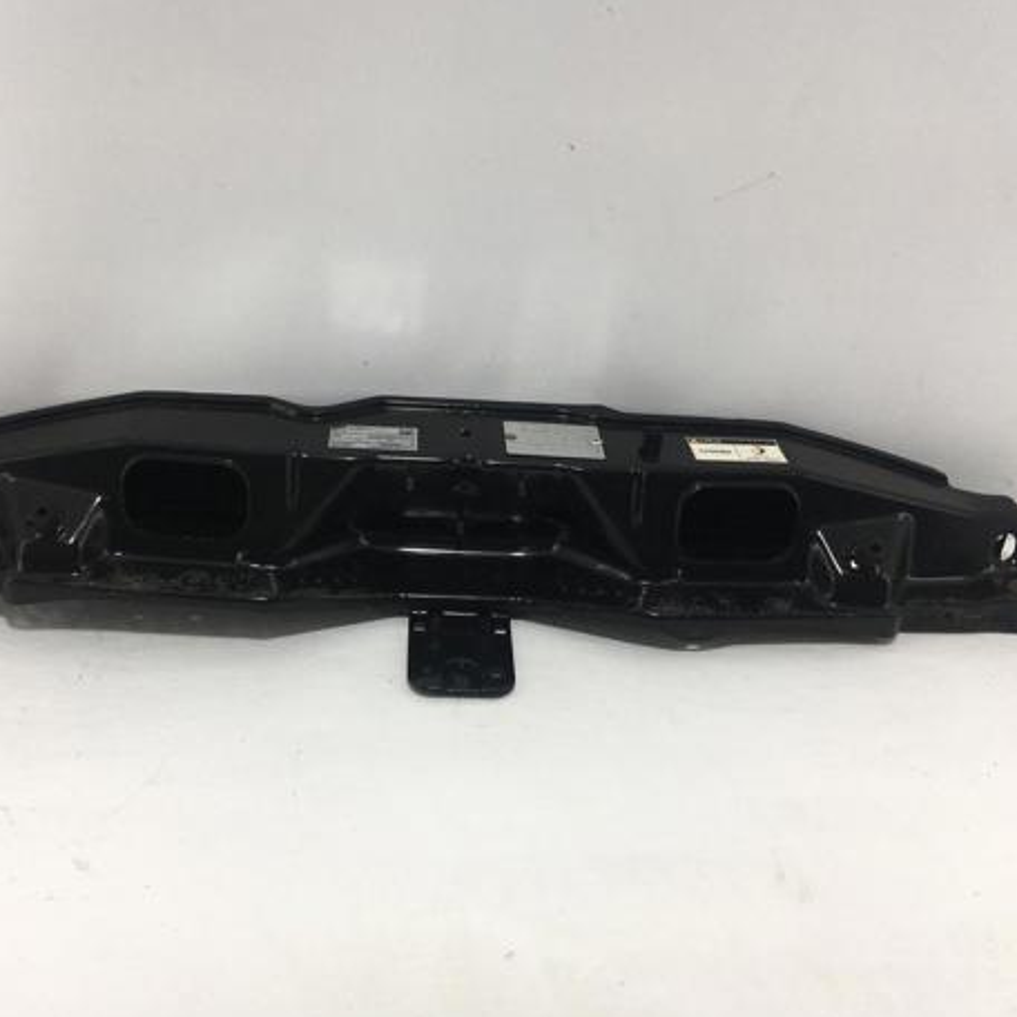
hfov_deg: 46.0
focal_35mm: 36
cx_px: 464
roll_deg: -2.1
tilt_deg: -34.7
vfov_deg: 46.0
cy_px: 511
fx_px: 1197
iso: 25
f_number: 2.2
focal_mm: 4.15
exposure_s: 1/596
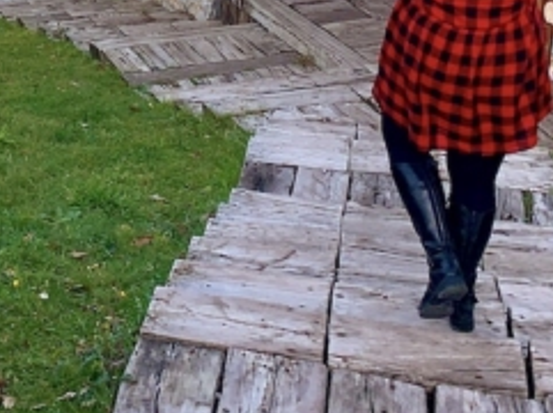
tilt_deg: -10.1
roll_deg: +1.5
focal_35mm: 83
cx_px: -50
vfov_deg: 16.1
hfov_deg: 22.3
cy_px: -218
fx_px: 1324
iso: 25
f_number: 1.8
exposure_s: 1/567
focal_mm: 4.25
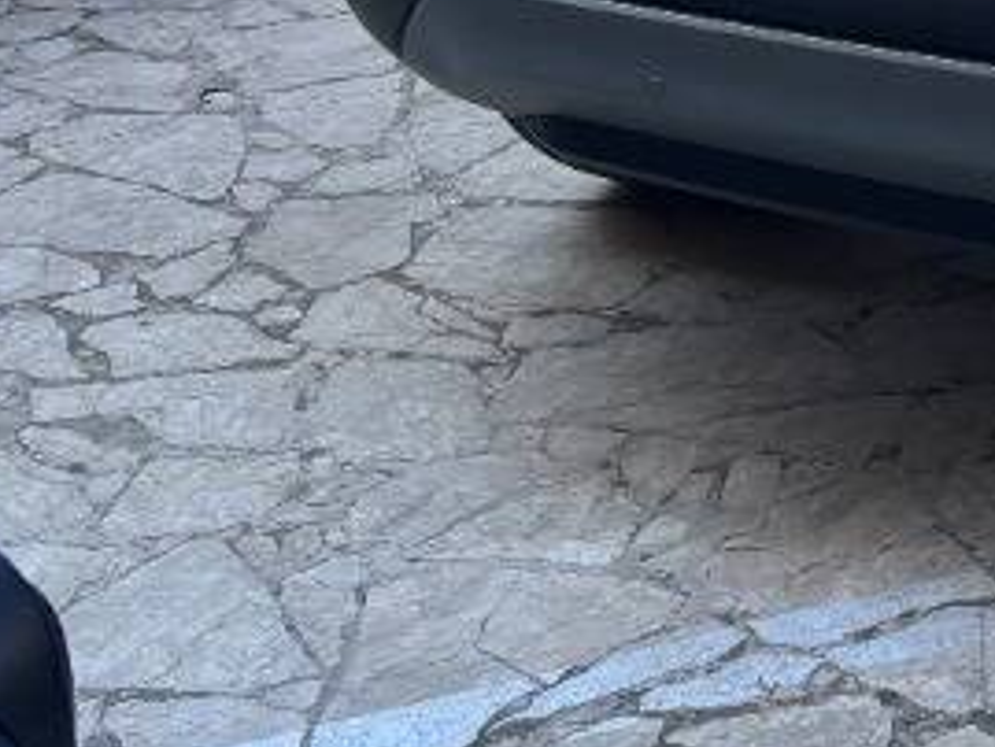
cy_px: -536
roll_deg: -0.1
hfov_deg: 17.9
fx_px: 2962
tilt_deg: -5.1
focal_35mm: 103
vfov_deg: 13.2
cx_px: 1278
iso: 50
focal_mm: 5.96
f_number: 1.6
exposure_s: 1/894
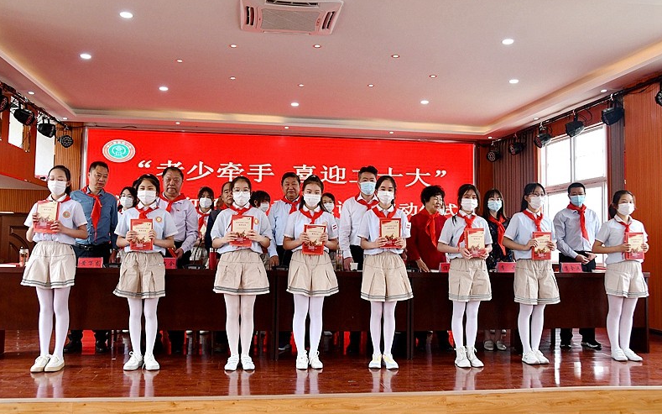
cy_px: 213
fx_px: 559
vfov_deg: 40.6
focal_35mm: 31
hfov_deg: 61.2
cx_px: 332
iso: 800
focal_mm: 20
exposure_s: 1/160
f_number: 6.3
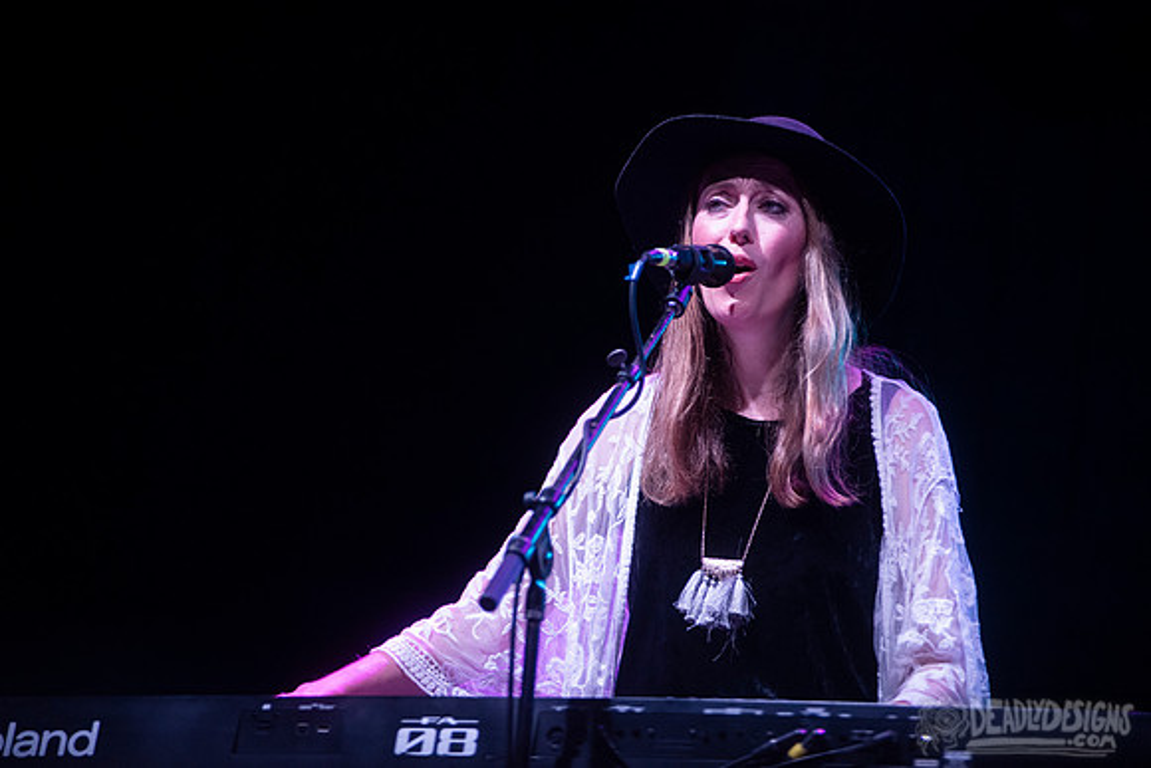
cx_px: 576
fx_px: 5436
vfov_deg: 8.1
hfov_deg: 12.1
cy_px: 384
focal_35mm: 170
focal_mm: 170
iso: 2500
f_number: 3.2
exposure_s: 1/400
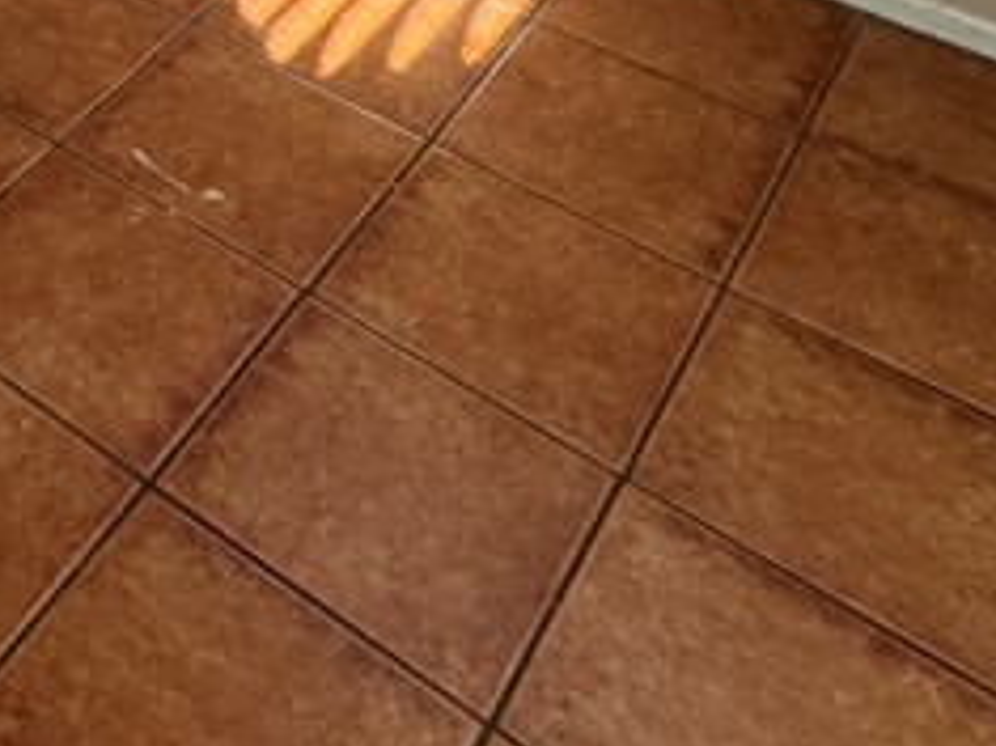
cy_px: -869
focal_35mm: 61
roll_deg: +0.5
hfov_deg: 26.9
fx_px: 1754
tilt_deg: -7.4
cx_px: -284
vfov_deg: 16.3
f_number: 2.2
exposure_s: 1/99
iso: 125
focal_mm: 2.22
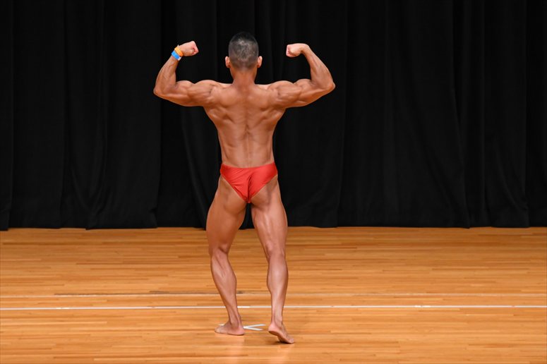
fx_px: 4328
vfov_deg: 4.8
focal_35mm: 285
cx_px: 274
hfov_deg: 7.2
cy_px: 182
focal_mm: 190
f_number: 5.6
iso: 3200
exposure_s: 1/400
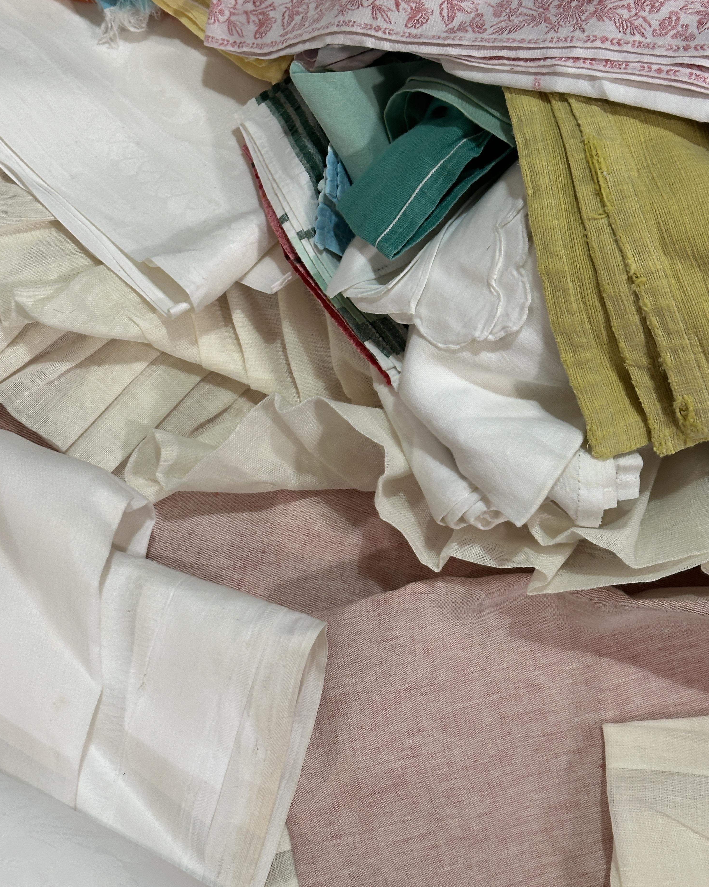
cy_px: 406
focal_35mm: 51
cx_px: 356
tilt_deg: -77.1
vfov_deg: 36.6
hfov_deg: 29.7
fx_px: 1338
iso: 125
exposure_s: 1/50
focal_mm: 6.86
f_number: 1.78
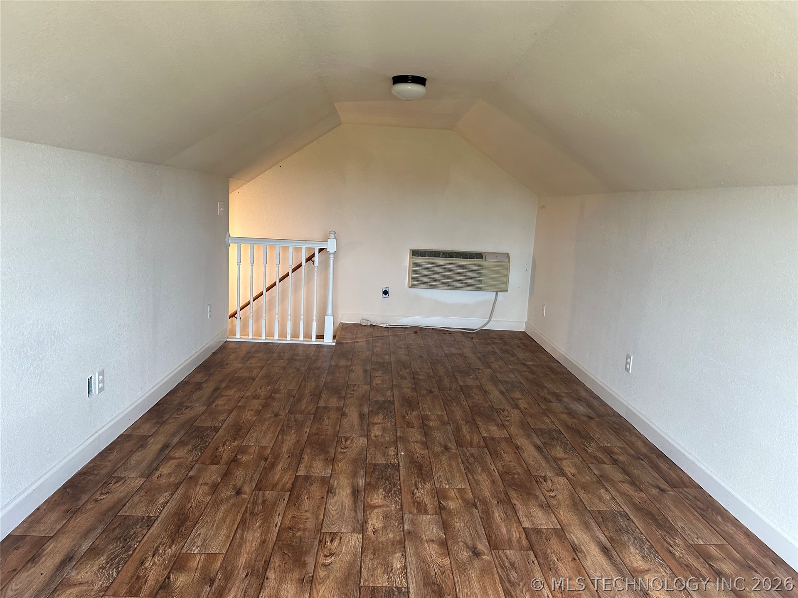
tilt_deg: -7.3
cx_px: 399
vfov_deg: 53.1
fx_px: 599
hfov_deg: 67.3
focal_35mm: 26
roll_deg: -2.7
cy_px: 299
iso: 125
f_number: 1.5
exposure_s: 1/99
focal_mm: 5.7
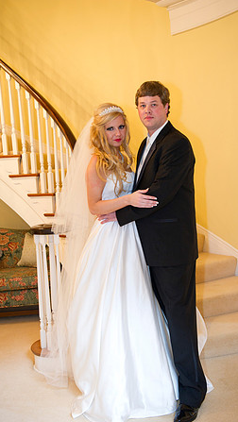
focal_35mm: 40
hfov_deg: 29.7
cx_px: 133
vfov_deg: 50.5
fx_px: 448
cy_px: 211
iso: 1250
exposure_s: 1/50
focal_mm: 38
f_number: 3.5
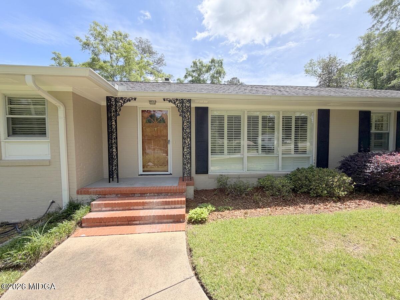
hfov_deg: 102.1
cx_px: 200
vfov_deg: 85.7
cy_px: 150
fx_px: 162
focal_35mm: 14
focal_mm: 2.22
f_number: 2.2
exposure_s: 1/770
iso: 32
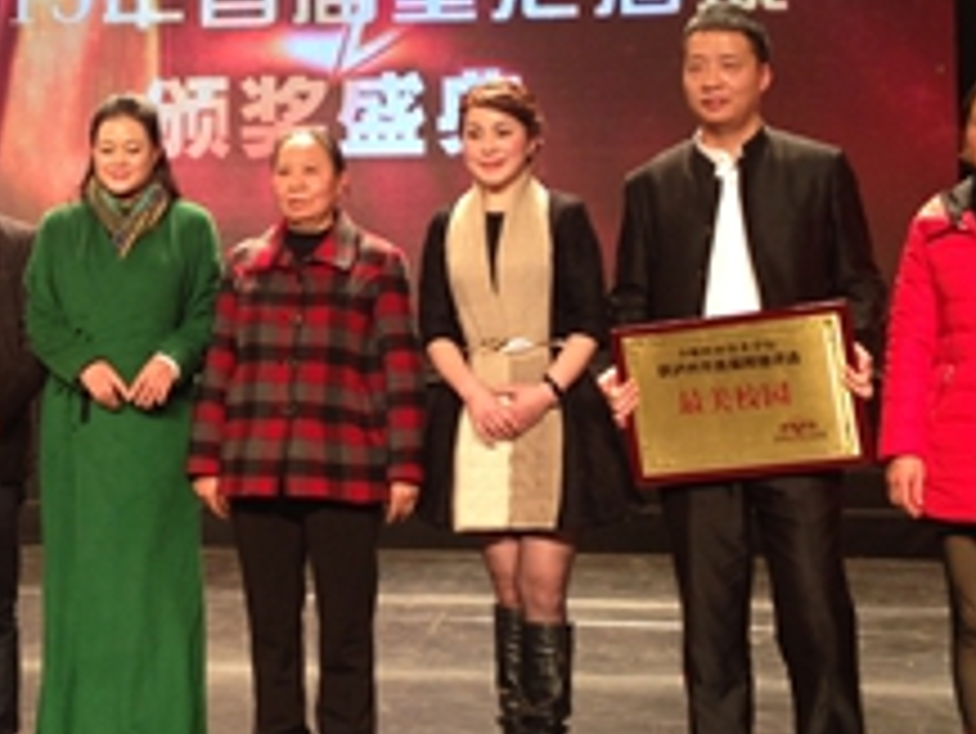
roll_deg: -0.2
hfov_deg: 25.2
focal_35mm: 76
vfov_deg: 19.3
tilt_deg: +2.5
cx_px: 198
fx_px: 2144
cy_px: 209
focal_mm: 4.12
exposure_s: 1/40
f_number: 2.4
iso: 50
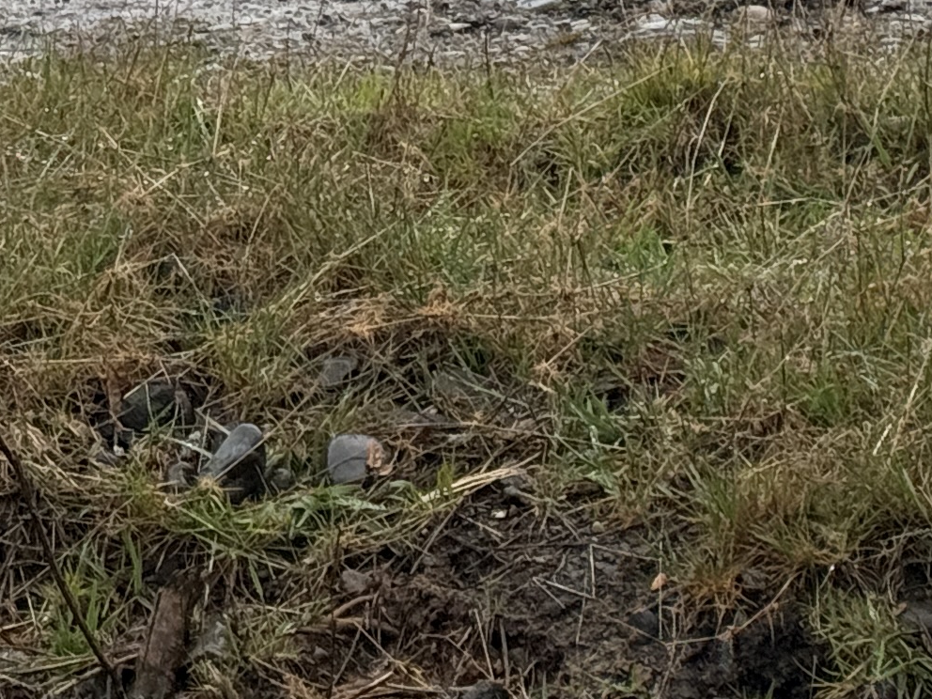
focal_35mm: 195
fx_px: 5250
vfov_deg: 7.3
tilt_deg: +3.5
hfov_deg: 9.9
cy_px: -716
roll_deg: -0.2
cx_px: -364
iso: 64
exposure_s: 1/625
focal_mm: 6.76
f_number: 1.78
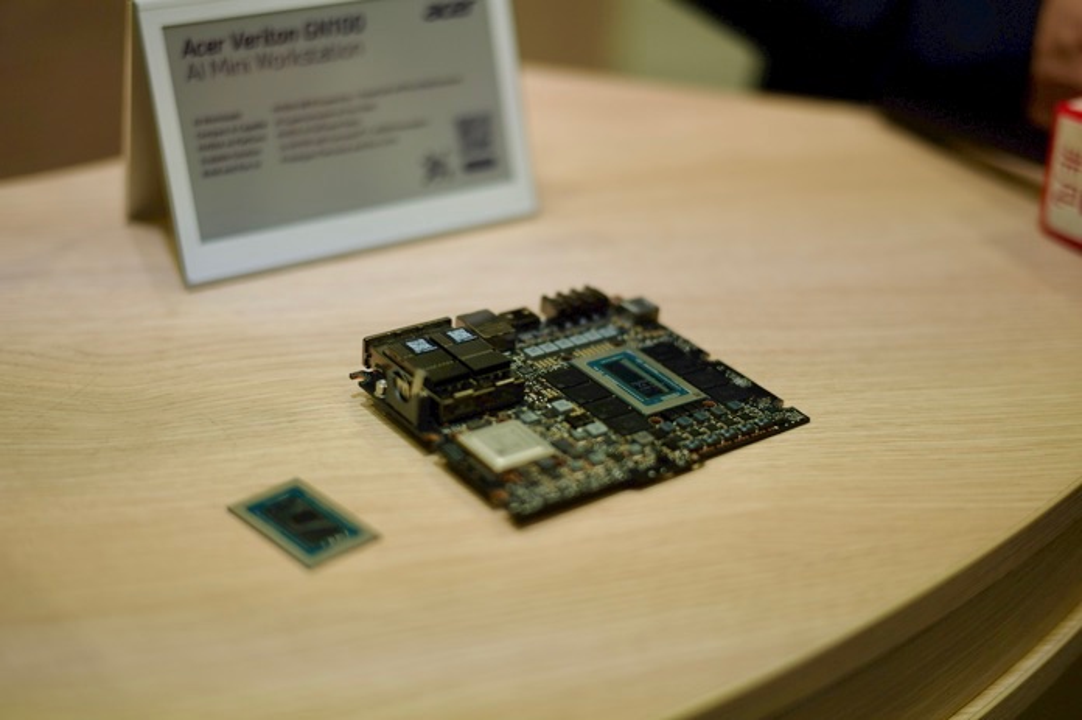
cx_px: 541
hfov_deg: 39.6
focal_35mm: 50
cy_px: 360
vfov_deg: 27.0
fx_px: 1502
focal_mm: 50
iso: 160
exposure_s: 1/500
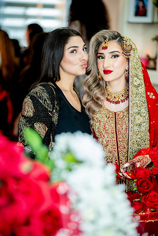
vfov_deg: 22.6
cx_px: 79
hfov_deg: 15.2
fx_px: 592
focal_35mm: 90
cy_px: 118
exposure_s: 1/200
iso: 800
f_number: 2
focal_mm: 90
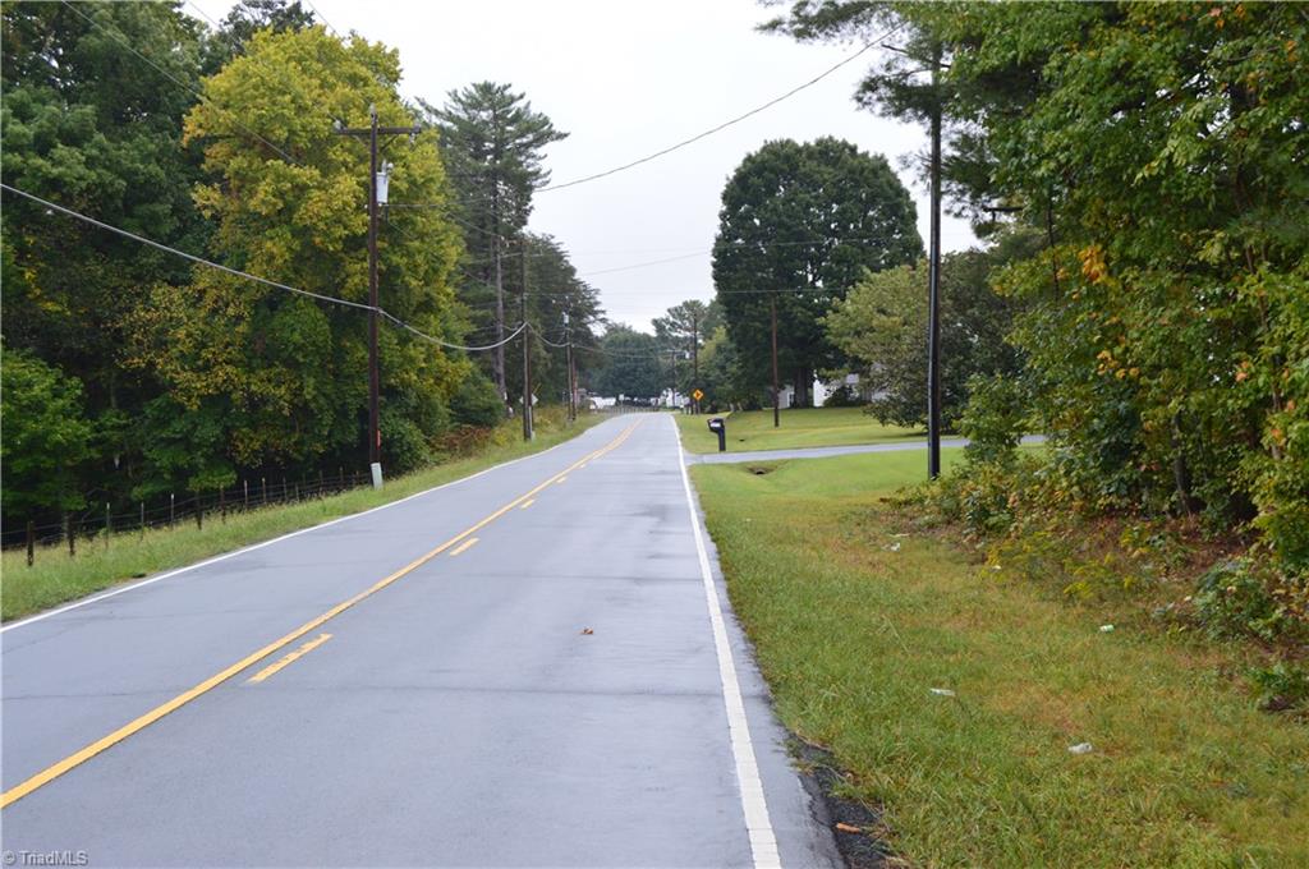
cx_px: 654
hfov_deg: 35.1
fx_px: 2070
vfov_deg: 23.7
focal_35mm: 57
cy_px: 434
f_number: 8
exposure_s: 1/80
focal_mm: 38
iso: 400
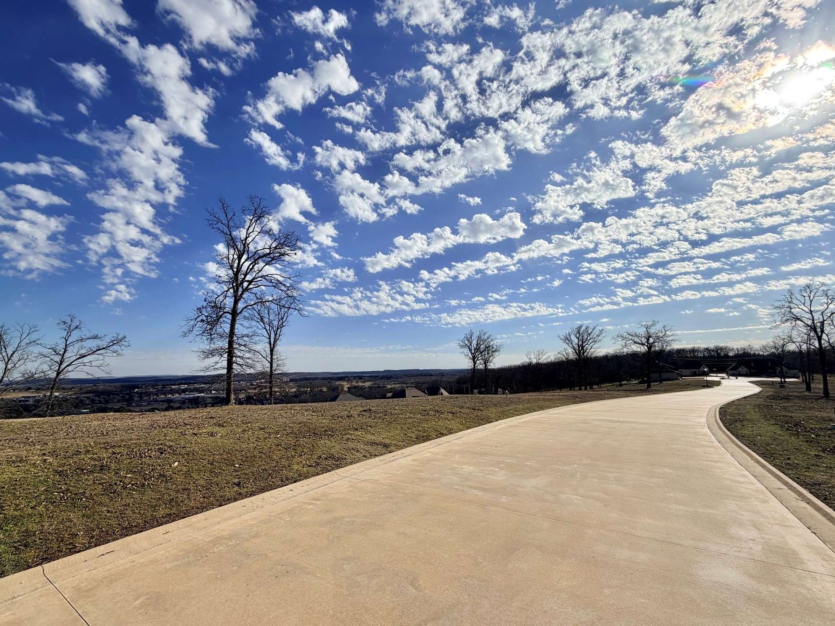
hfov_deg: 98.2
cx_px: 408
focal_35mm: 15
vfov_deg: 81.7
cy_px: 329
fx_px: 362
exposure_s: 1/2092
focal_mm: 2.22
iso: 20
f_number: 2.2
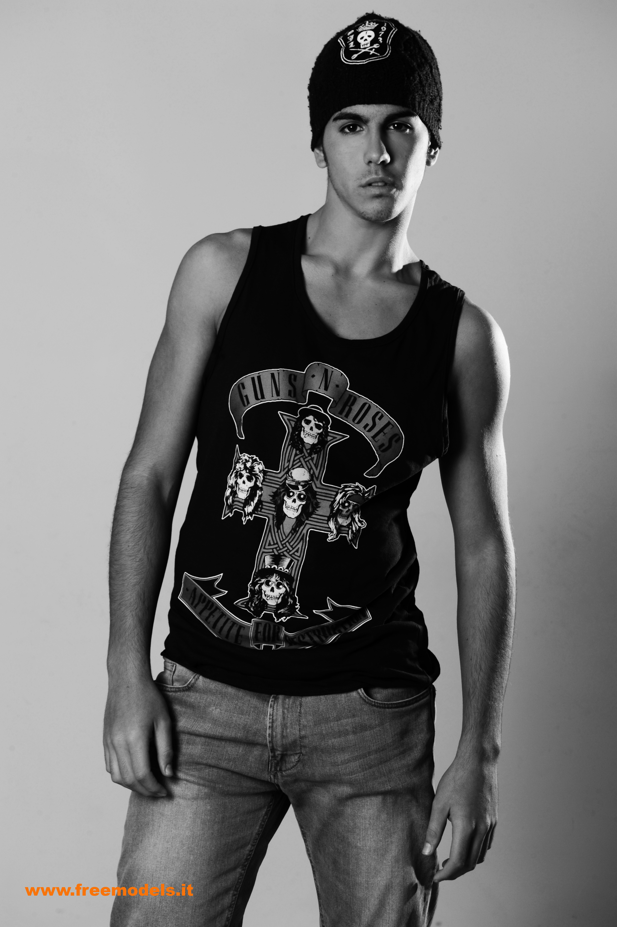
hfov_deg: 13.4
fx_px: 2625
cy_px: 464
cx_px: 308
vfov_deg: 20.0
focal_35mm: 102
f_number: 11
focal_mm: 102
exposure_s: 1/125
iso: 200
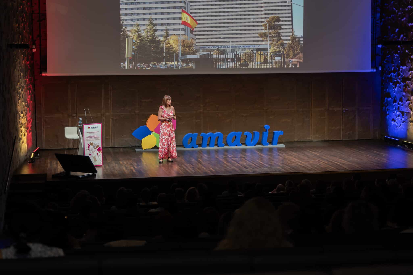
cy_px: 138
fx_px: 837
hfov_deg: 27.7
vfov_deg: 18.7
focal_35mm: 73
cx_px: 206
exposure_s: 1/200
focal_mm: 48.9
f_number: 2.8
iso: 400
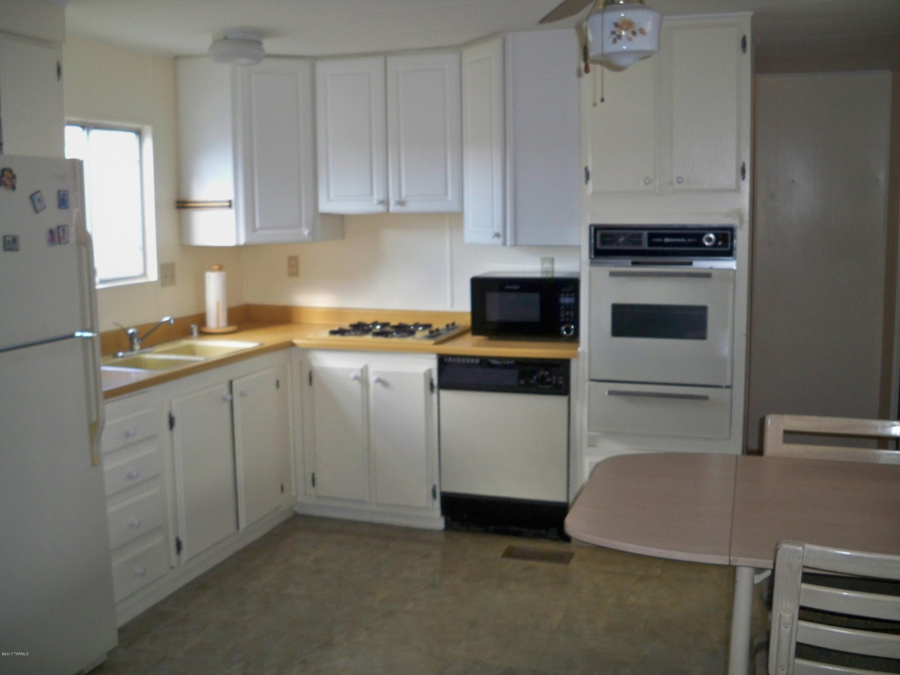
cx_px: 450
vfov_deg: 40.7
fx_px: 910
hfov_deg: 52.6
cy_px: 338
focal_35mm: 35
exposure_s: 1/60
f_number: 3.1
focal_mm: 6.3
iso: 200
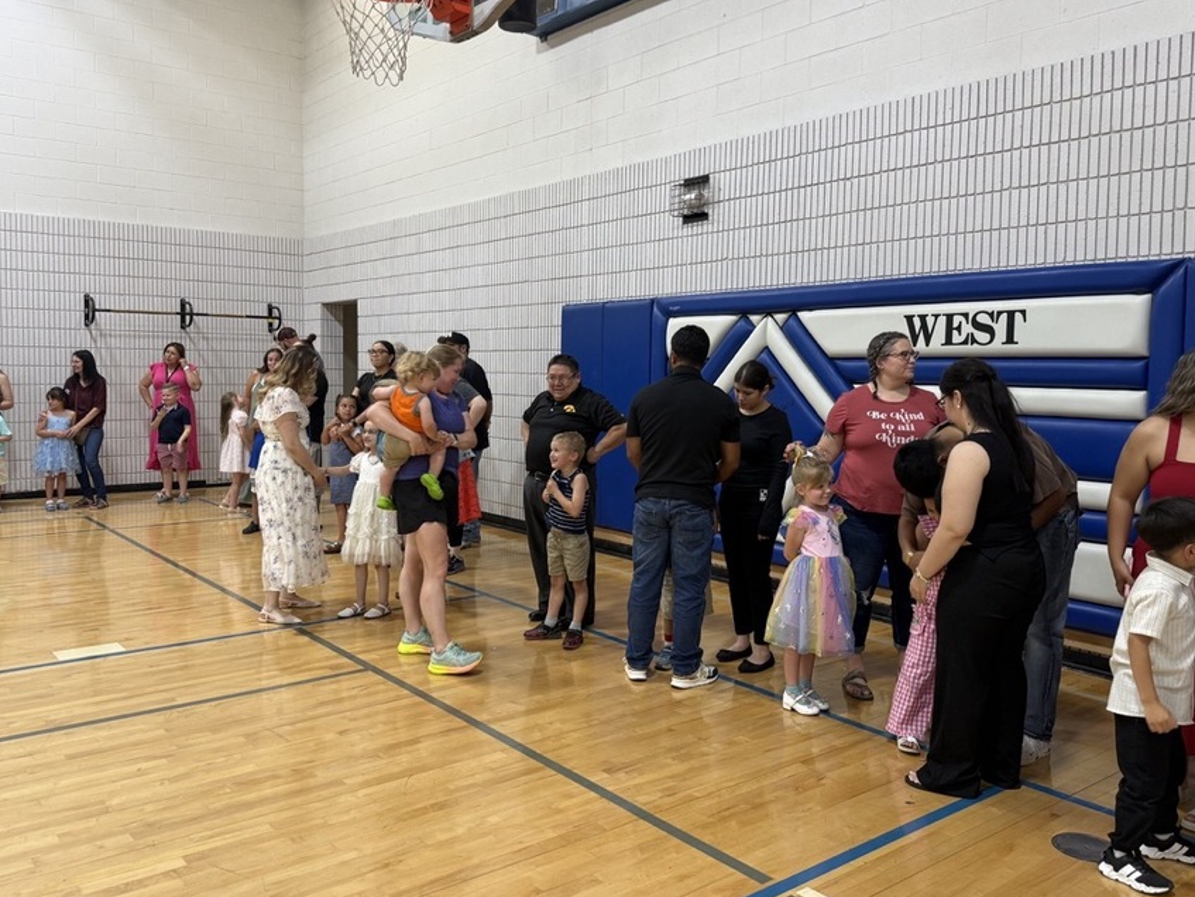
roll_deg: -0.5
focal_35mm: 29
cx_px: 598
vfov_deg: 48.2
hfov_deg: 61.6
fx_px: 1002
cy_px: 422
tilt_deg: -2.9
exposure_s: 1/60
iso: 100
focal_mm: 6.76
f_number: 1.78
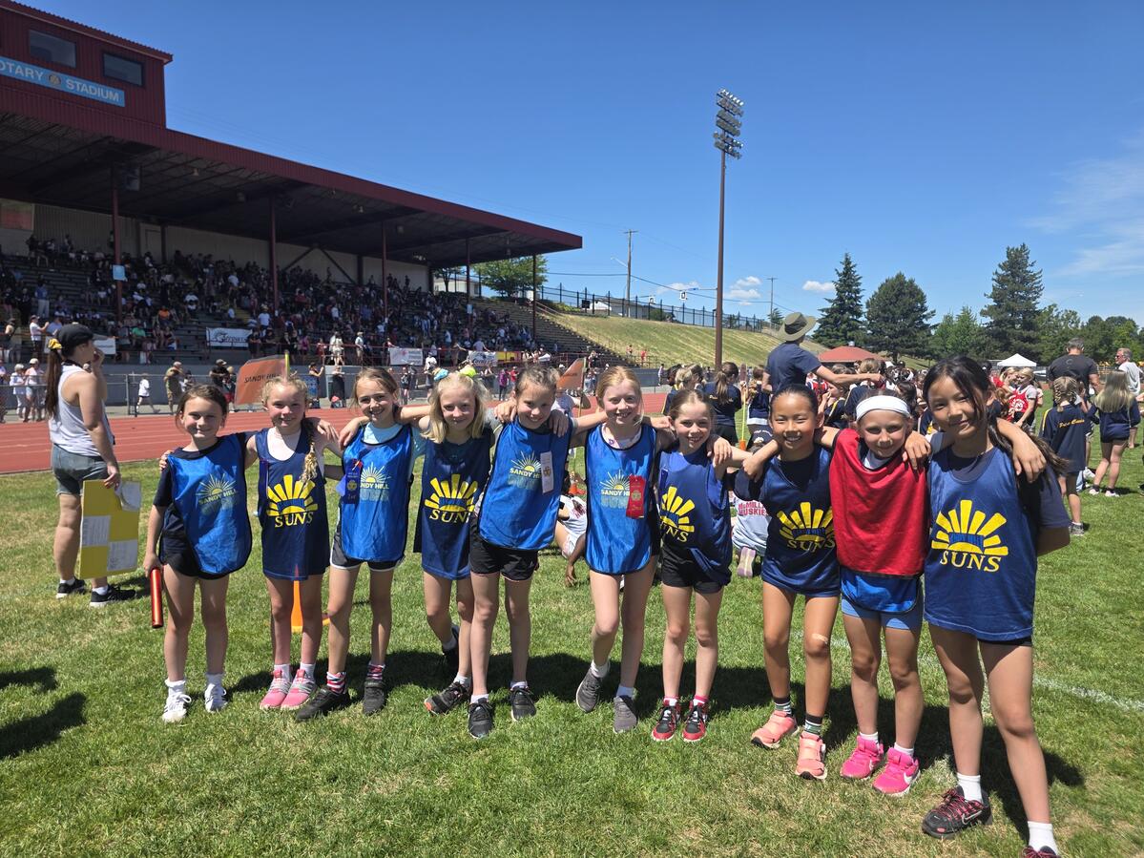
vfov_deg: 58.9
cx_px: 572
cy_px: 429
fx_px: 760
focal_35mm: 23
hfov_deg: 73.9
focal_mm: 6.3
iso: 80
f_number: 1.7
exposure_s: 1/4766
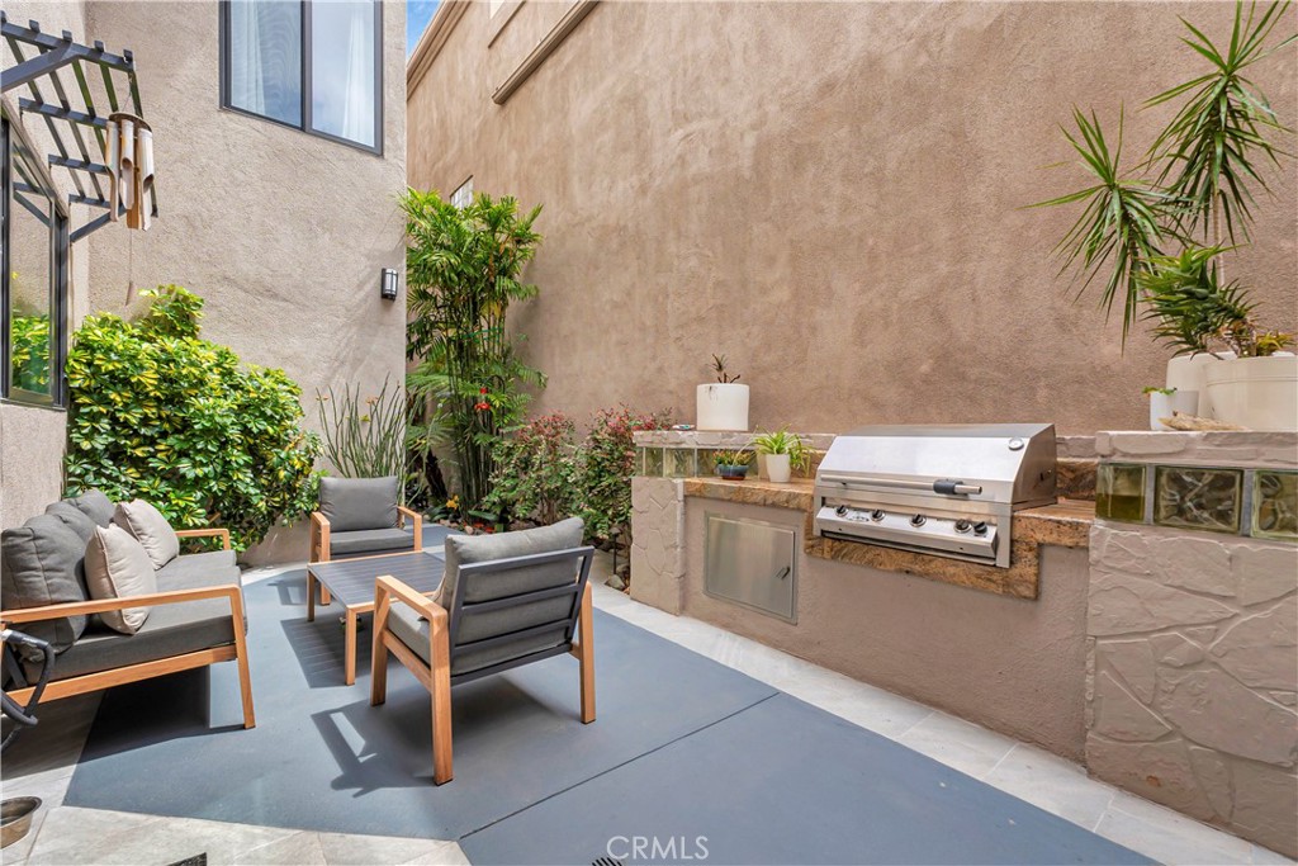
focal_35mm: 15
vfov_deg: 77.3
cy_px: 433
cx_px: 649
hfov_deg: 100.4
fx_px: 541
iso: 125
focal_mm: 10
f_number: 4.5
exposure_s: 1/320
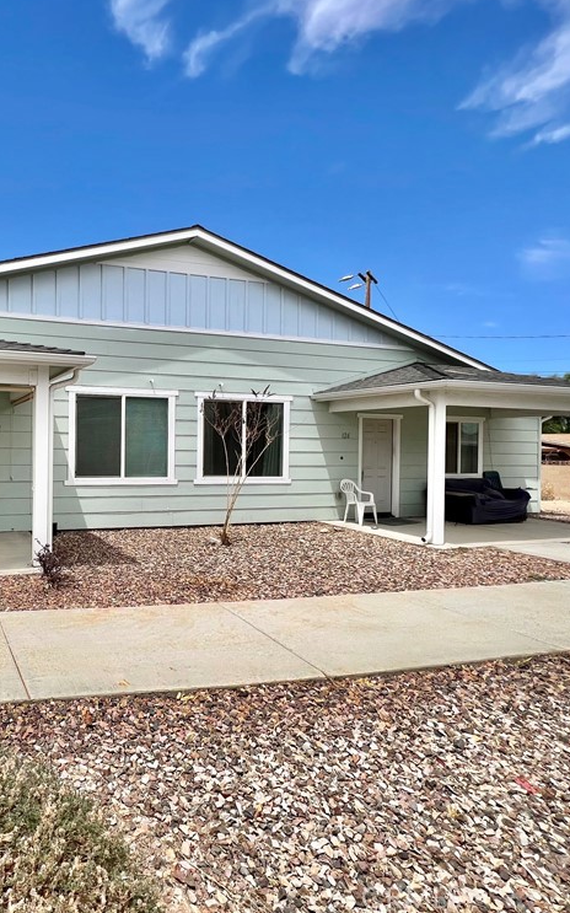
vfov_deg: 88.0
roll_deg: -1.0
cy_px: 444
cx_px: 72
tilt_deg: +0.2
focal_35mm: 19
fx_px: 473
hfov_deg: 55.2
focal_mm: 1.57
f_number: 1.8
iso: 32
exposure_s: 1/2273
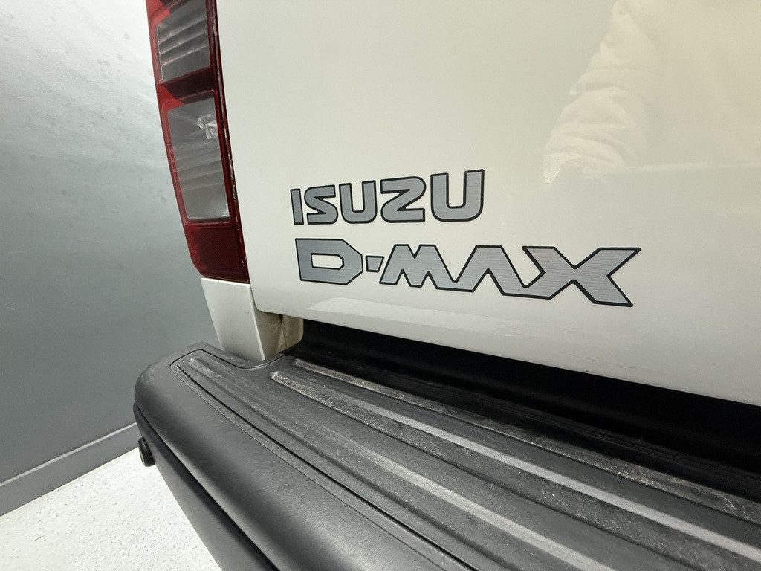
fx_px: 308
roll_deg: +0.4
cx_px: 380
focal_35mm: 14
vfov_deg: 85.7
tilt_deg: -9.6
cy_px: 286
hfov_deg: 102.1
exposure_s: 1/50
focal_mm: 2.22
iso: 400
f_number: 2.2
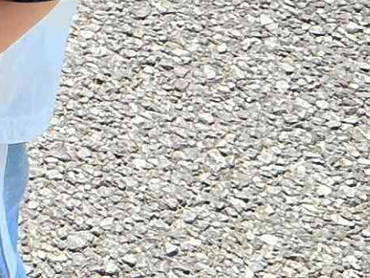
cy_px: -214
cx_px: -477
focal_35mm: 169
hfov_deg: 10.3
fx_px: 1806
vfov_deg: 8.5
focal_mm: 3
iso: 25
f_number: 1.8
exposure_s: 1/709
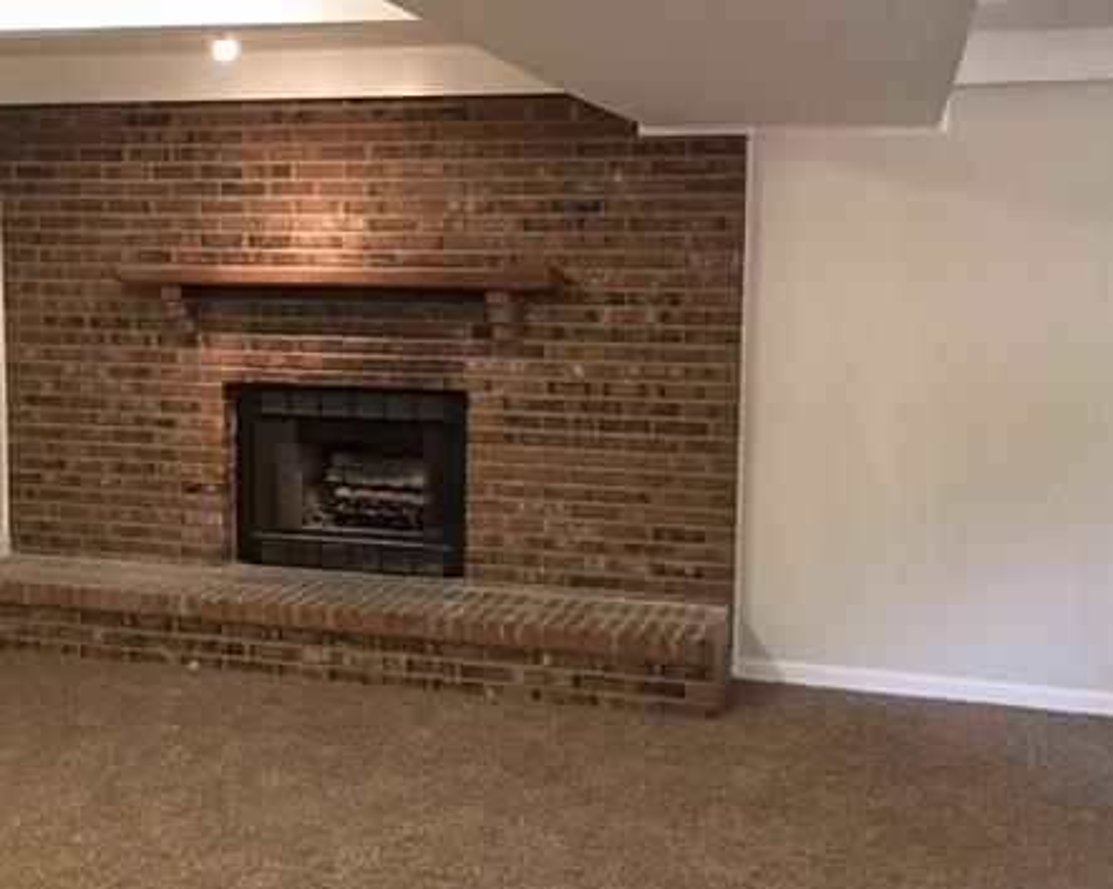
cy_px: 403
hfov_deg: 44.8
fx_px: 1350
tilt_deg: -5.0
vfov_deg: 36.4
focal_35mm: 41
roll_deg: -1.0
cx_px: 524
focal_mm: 4.15
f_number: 2.2
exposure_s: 1/10
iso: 80
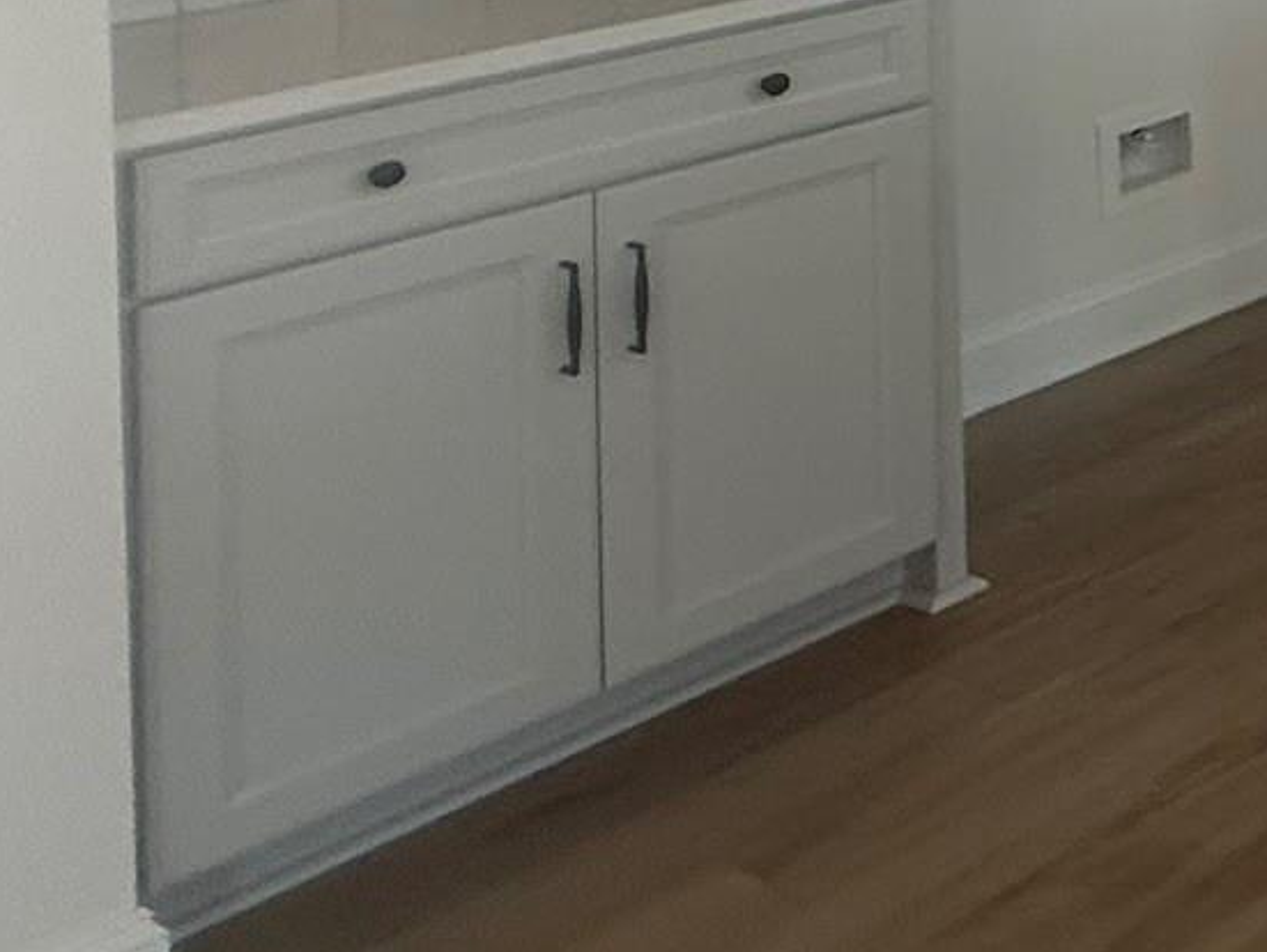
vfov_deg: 23.0
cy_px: -460
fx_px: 1905
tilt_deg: -0.7
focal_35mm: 52
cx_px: 2343
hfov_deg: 21.4
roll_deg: +0.7
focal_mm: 2.22
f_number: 2.2
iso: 125
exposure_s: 1/120
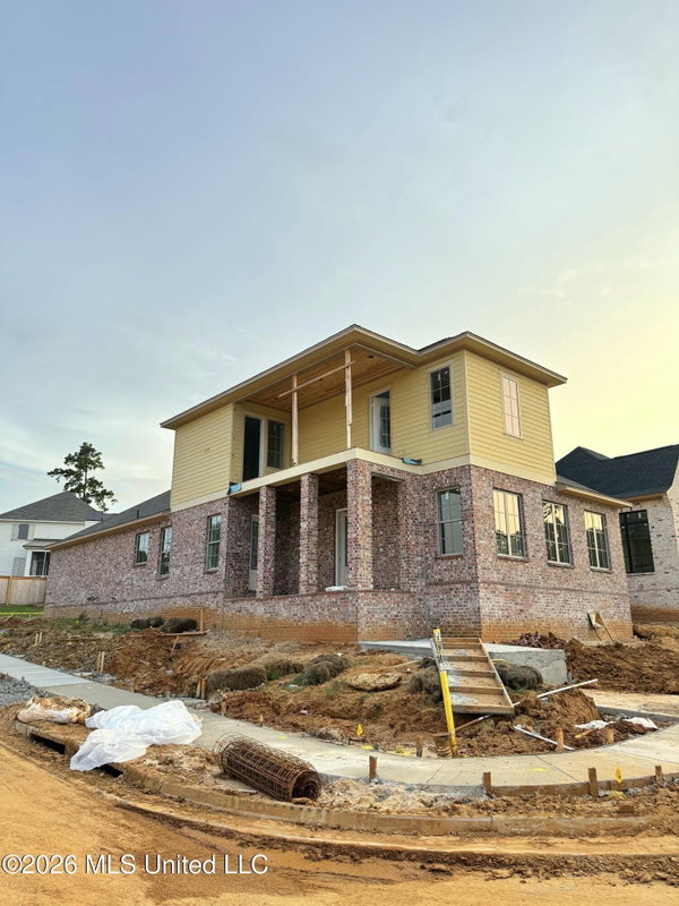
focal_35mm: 24
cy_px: 453
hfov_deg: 56.8
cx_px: 340
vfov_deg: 71.6
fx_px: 628
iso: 100
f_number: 1.78
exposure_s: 1/256
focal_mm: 6.76
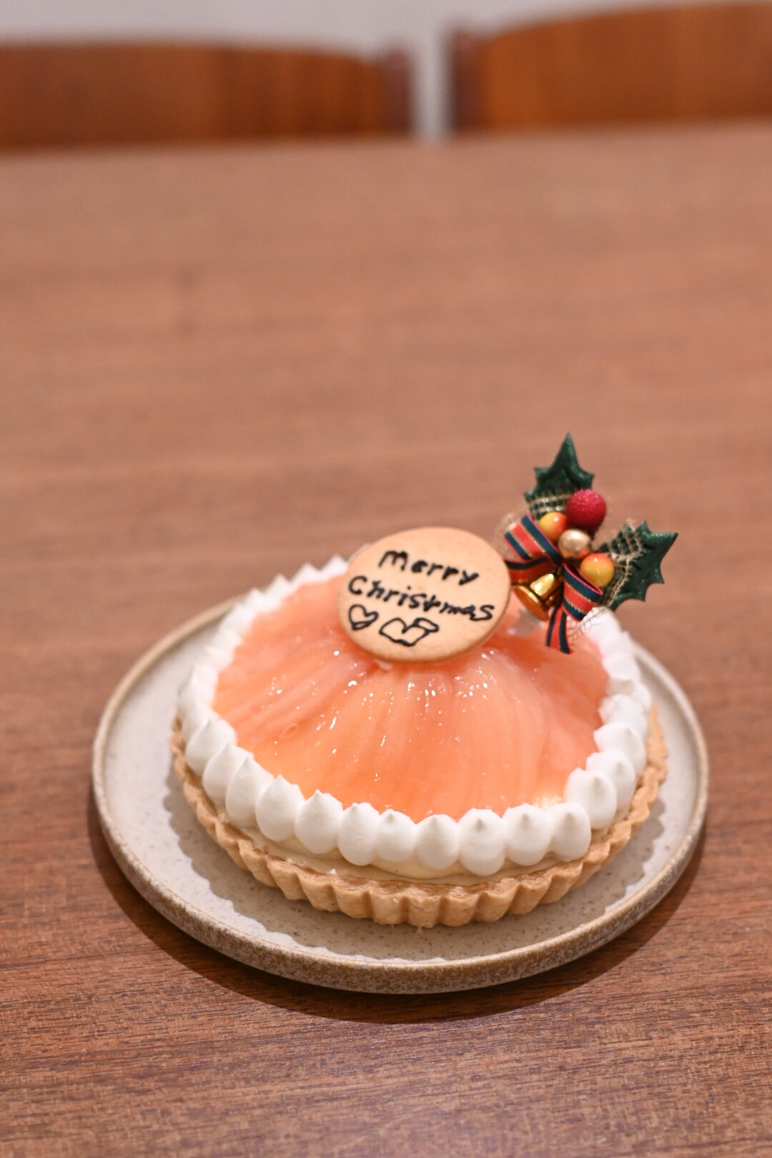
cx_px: 386
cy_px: 579
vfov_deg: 37.9
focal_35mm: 52
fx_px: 1689
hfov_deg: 25.8
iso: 2000
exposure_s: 1/125
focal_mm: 35
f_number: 2.2
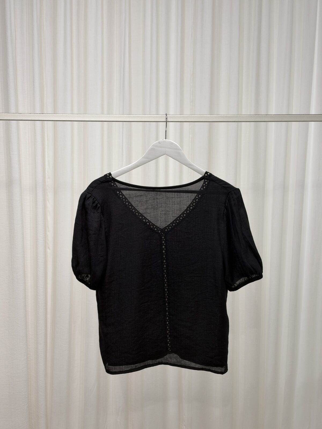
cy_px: 214
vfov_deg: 39.7
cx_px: 161
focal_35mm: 48
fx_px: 595
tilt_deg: -5.0
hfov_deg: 30.3
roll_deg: -0.6
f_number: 1.8
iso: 100
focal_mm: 6.93
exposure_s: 1/97
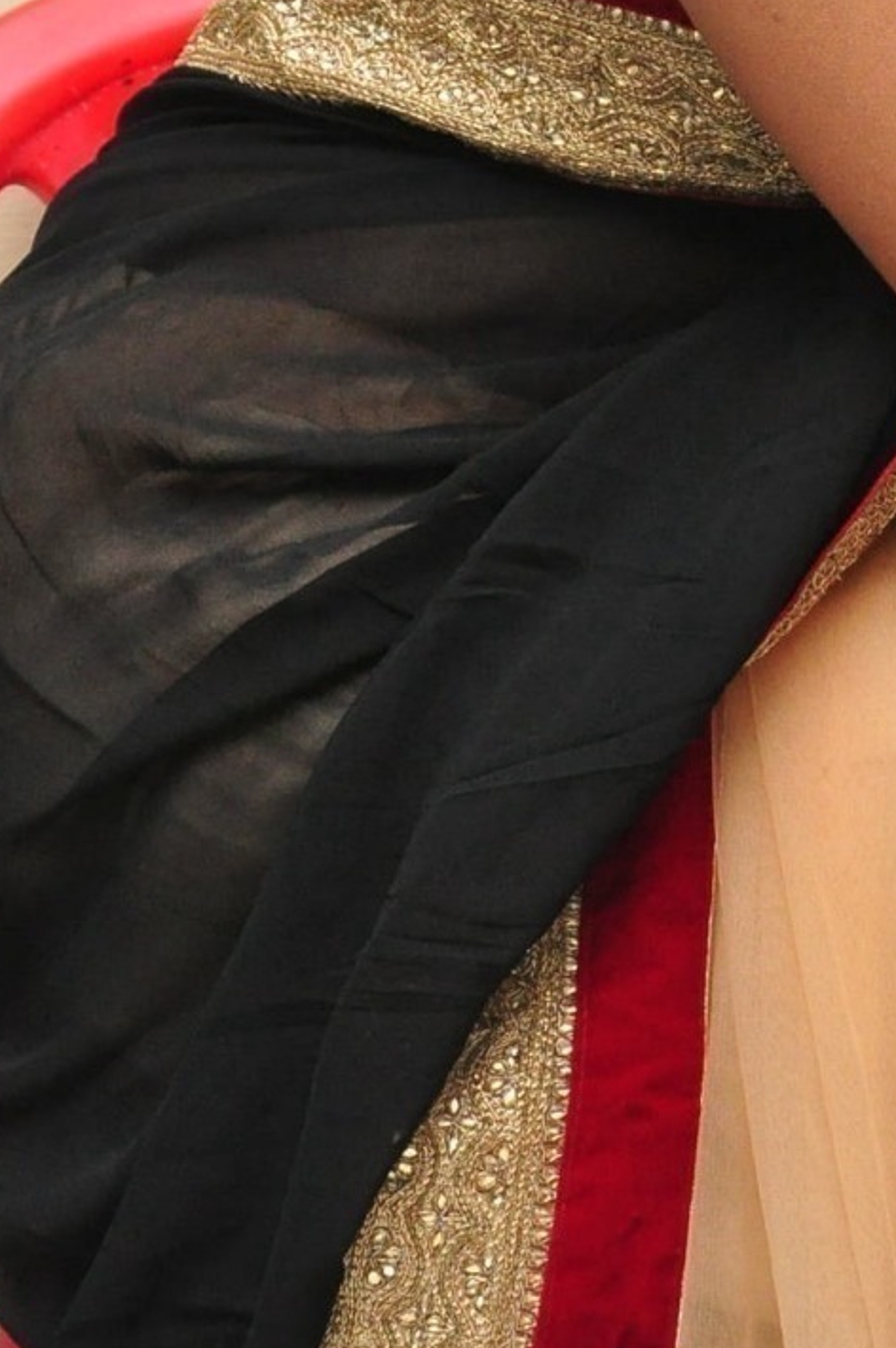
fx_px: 5424
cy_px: 130
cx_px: 1114
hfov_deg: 9.3
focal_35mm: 145
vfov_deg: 14.0
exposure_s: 1/125
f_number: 7.1
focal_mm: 38
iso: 1600
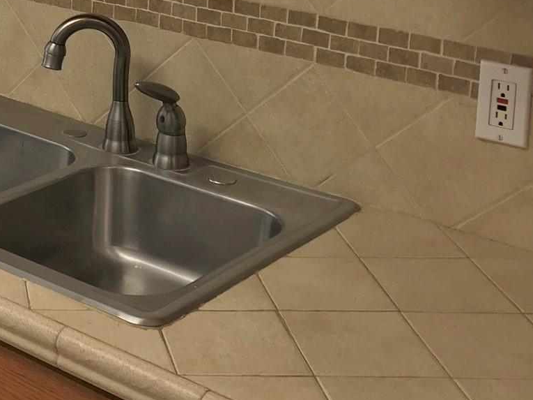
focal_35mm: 75
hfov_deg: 24.6
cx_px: -26
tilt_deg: -11.4
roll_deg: -1.2
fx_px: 1154
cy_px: -21
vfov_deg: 19.0
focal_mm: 3.99
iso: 25
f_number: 1.8
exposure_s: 1/40
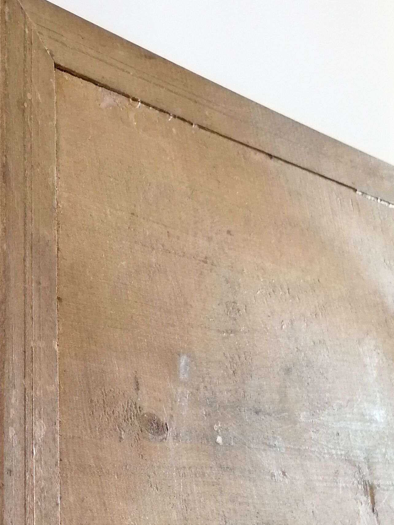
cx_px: -60
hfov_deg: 21.8
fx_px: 956
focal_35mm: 63
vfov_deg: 30.2
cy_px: 402
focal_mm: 4.75
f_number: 1.8
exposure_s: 1/50
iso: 200
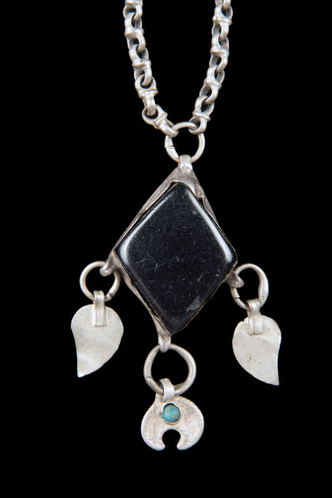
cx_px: 166
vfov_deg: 19.4
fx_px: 1451
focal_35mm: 105
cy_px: 249
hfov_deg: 13.1
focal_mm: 105
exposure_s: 8
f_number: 29
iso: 100
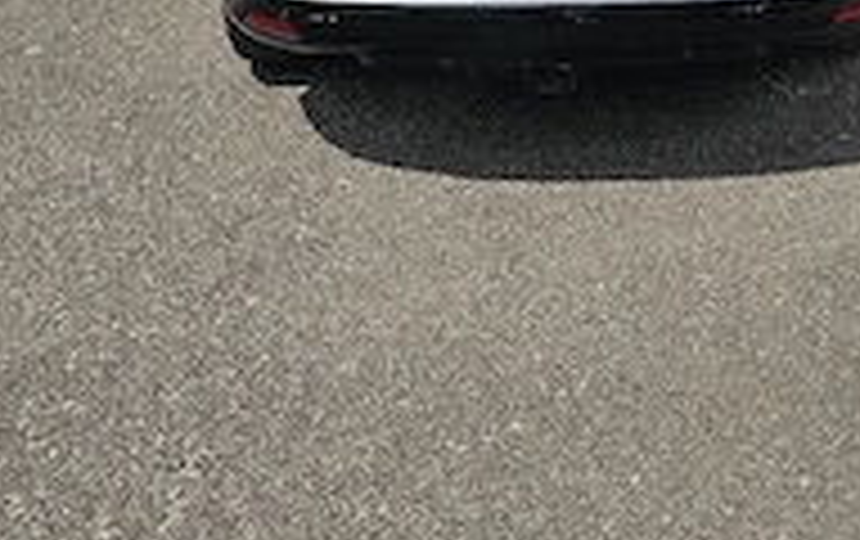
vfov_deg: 21.9
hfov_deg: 39.1
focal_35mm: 51
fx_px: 1197
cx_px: 567
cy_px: -230
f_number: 1.7
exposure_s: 1/1429
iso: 10
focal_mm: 6.3
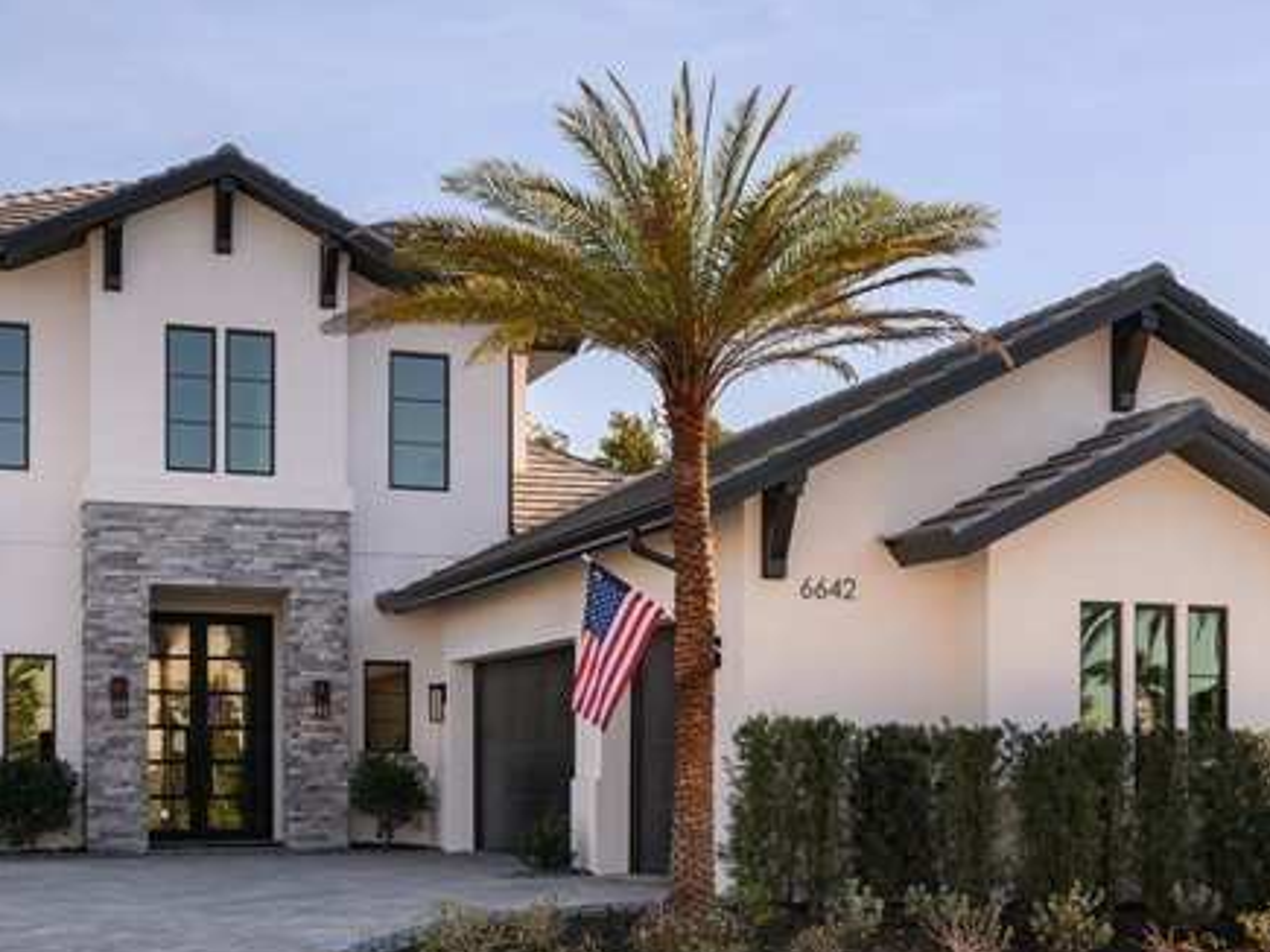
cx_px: 628
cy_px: 583
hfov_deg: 36.2
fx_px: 1944
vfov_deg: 27.4
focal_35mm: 53
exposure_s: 1/320
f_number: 8
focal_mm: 30
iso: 125
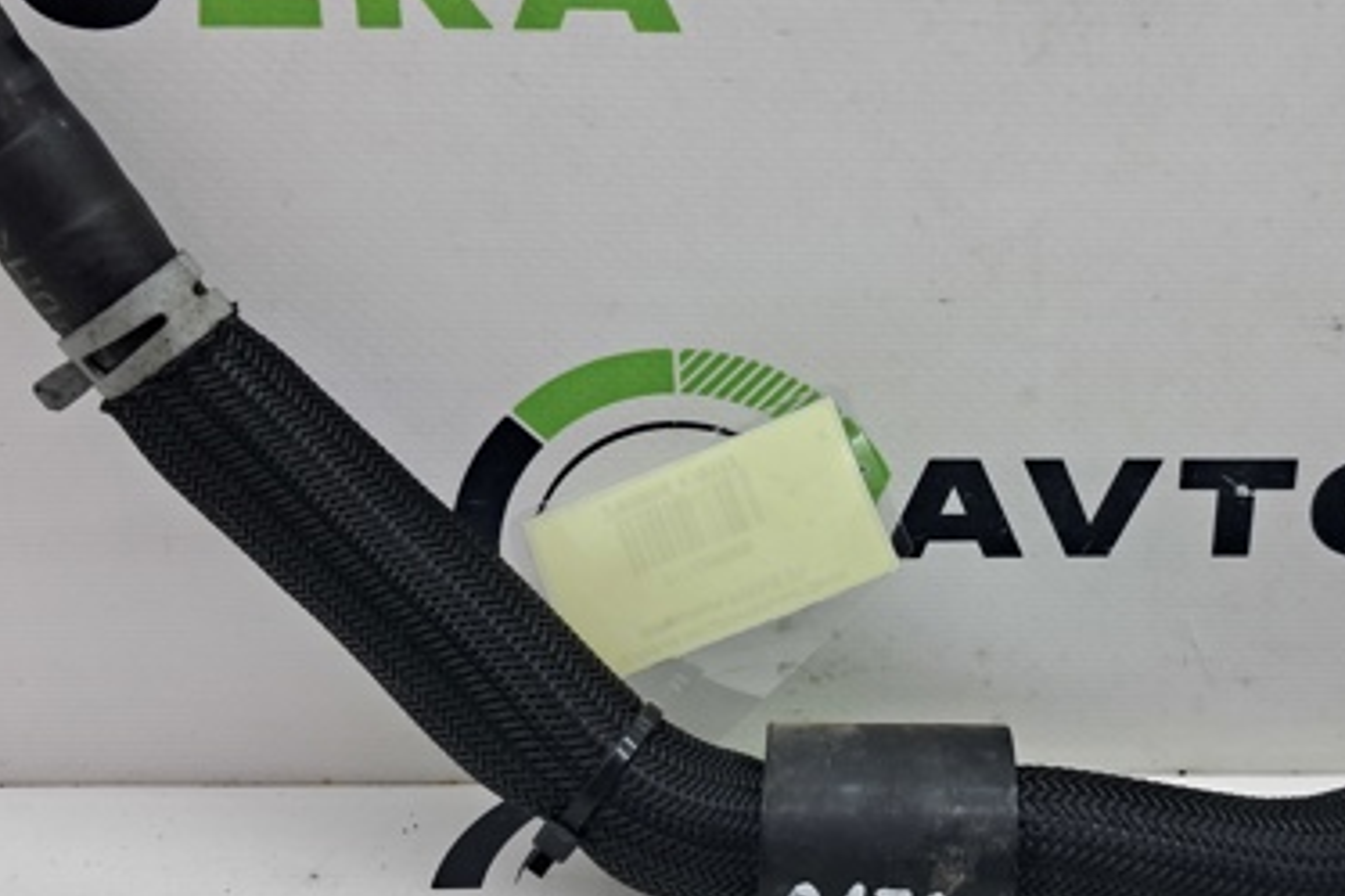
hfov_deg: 40.4
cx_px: 939
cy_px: 498
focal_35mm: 48
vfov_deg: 28.0
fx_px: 1792
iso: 50
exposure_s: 1/100
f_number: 1.8
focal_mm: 4
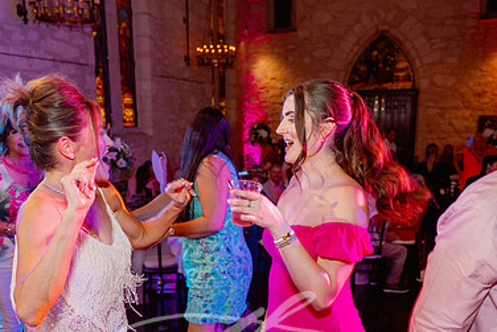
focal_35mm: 37
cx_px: 239
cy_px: 216
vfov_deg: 35.7
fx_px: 511
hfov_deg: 51.9
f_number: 3.5
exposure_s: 1/80
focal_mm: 24
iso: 1000
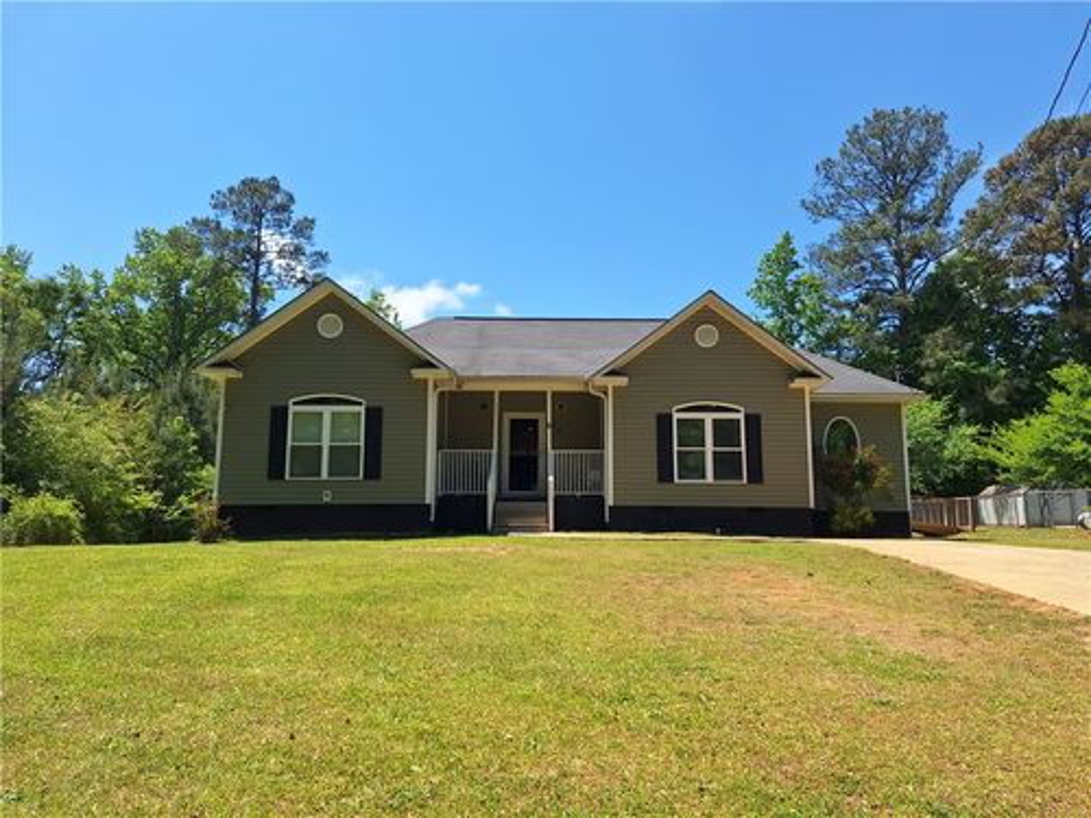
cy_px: 409
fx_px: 725
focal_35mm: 23
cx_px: 546
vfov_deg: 58.9
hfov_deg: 73.9
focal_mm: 5.54
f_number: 1.8
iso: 40
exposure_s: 1/2262
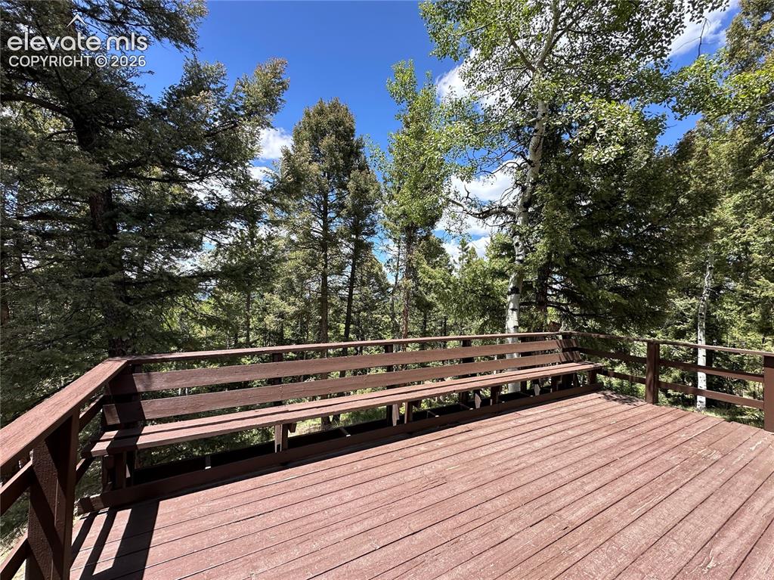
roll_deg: -2.3
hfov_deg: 102.1
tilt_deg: +1.4
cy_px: 290
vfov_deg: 85.6
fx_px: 313
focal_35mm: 14
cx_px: 387
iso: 40
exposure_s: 1/615
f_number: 2.2
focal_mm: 2.22
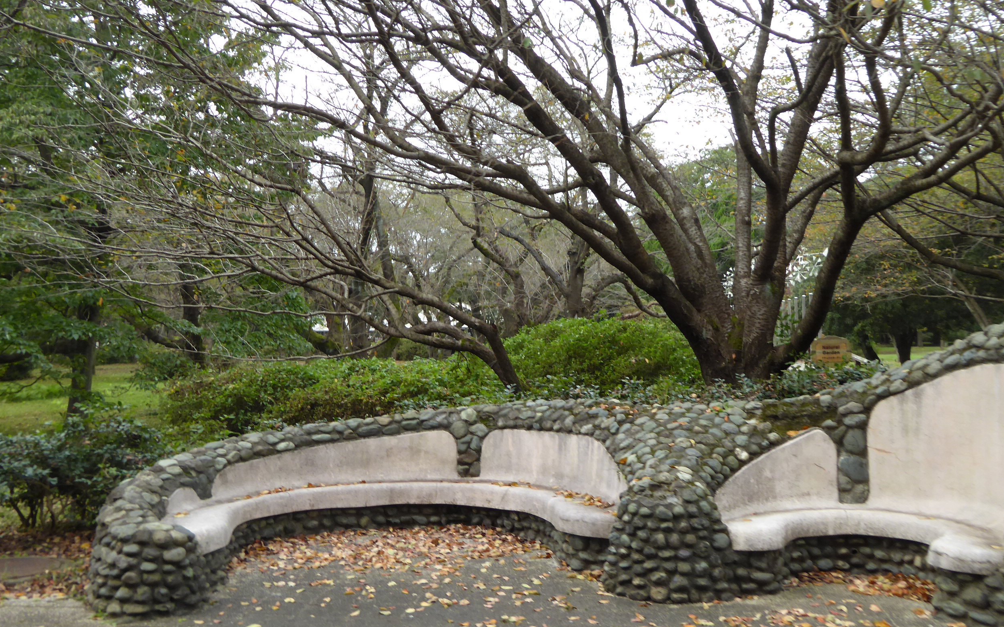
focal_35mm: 37
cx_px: 507
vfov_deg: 34.4
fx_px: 1012
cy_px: 309
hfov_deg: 52.8
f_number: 3.6
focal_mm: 5.8
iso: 160
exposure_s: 1/250
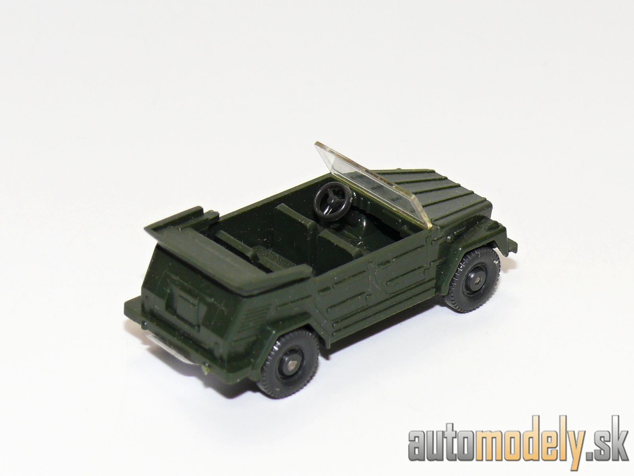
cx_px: 317
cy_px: 238
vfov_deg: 10.7
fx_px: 2546
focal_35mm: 139
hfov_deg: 14.2
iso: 100
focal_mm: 16.4
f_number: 4
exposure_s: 1/30
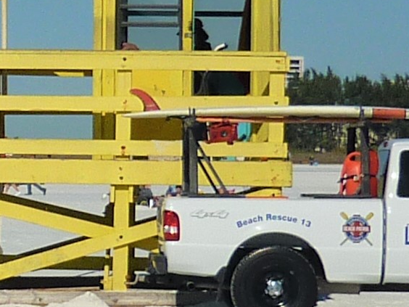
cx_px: -268
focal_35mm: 291
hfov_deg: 6.7
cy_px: 149
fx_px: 3438
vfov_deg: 5.1
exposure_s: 1/640
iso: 80
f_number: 9
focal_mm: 7.4
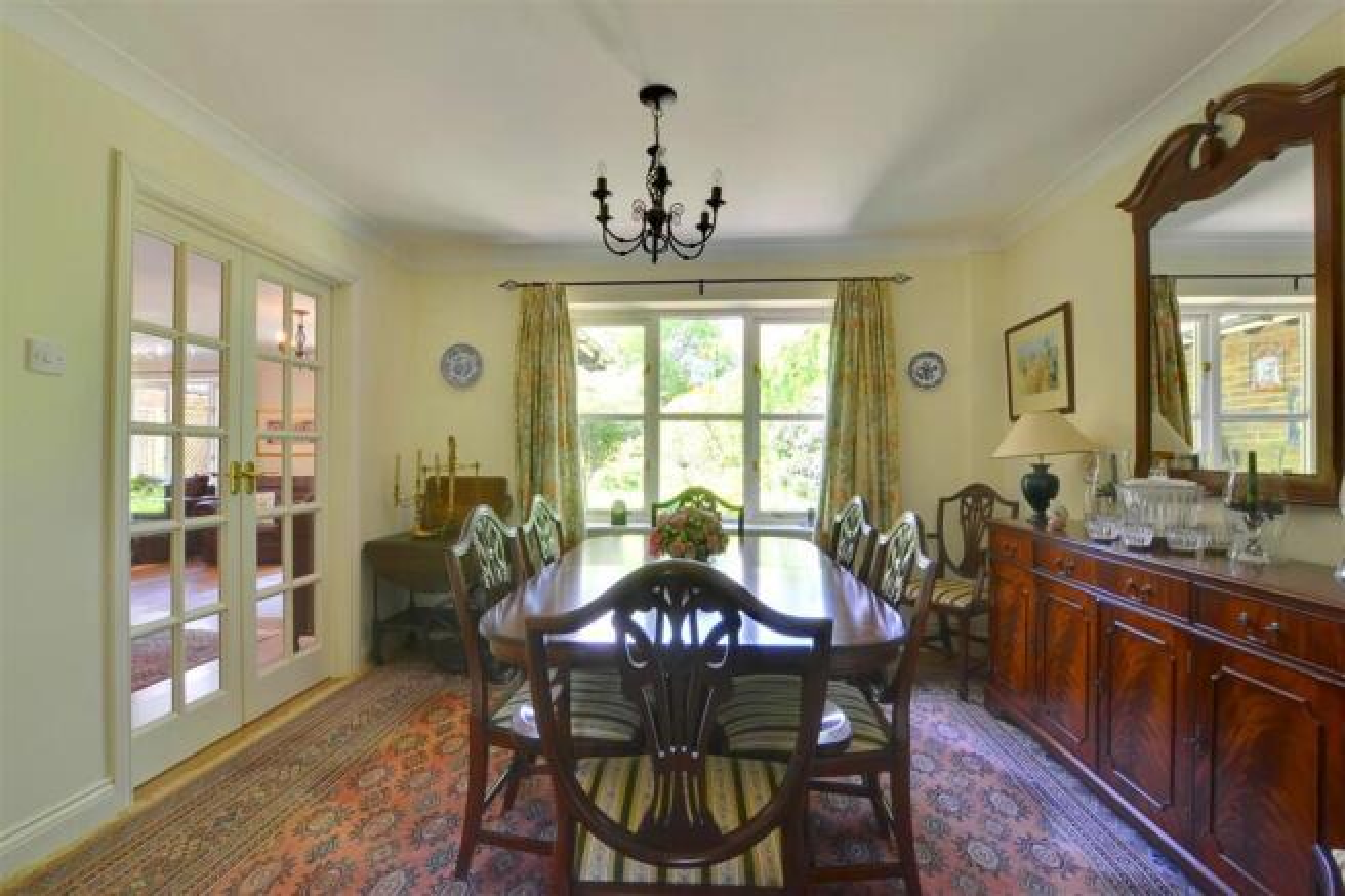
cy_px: 448
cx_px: 672
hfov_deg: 100.4
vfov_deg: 77.3
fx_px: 560
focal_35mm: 15
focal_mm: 10
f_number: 11
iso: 400
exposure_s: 1/4
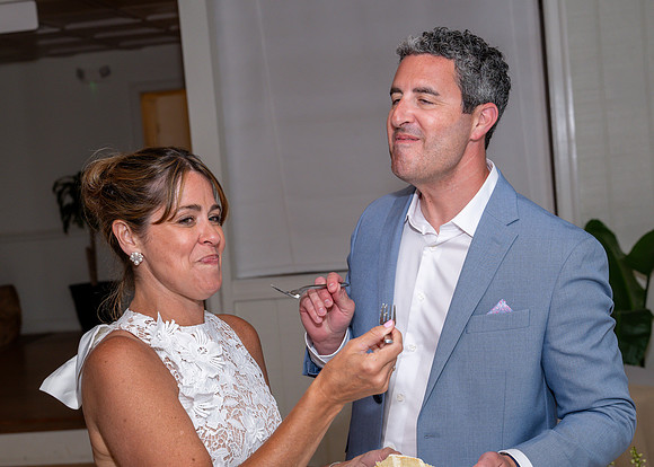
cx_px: 319
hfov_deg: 32.8
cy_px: 233
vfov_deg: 23.7
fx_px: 1112
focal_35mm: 60
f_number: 7.1
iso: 500
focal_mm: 57
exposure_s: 1/250
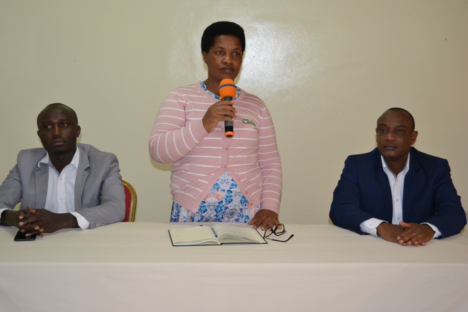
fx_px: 676
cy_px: 159
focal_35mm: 52
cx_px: 231
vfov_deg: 26.0
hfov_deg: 38.2
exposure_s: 1/60
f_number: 4.5
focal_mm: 34
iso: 1800
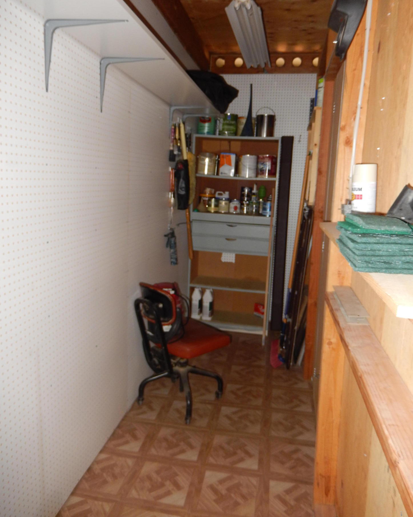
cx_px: 201
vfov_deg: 64.0
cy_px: 244
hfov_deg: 53.2
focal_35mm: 27
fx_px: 413
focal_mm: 4.5
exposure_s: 1/30
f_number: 3.4
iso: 200
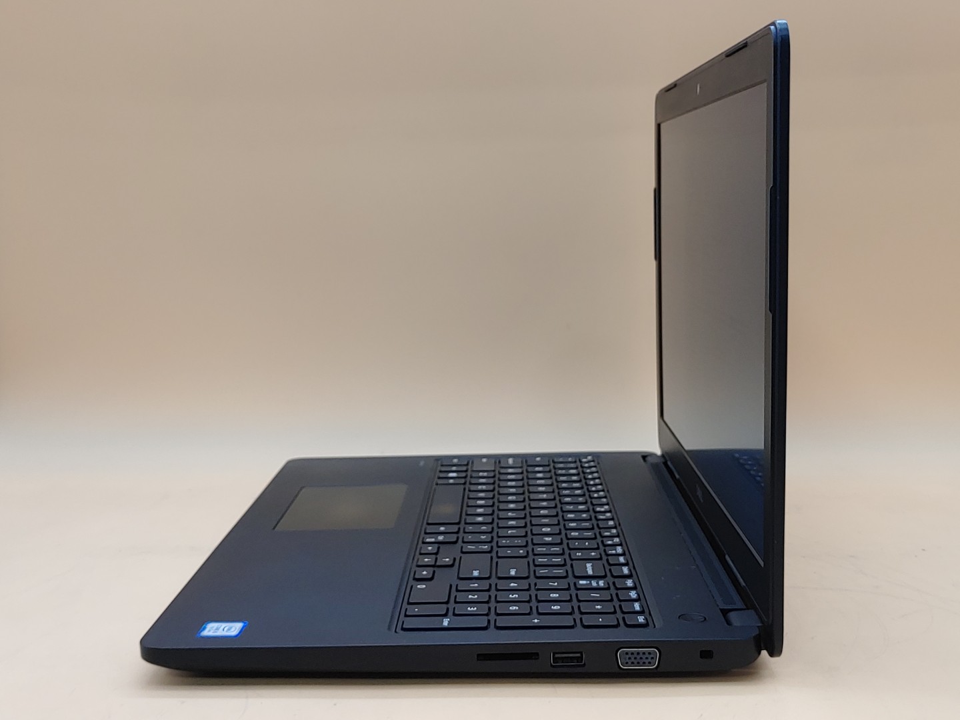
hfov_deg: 42.9
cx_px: 480
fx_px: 1220
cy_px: 360
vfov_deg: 32.9
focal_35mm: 44
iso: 50
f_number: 1.8
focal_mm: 4.36
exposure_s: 1/81
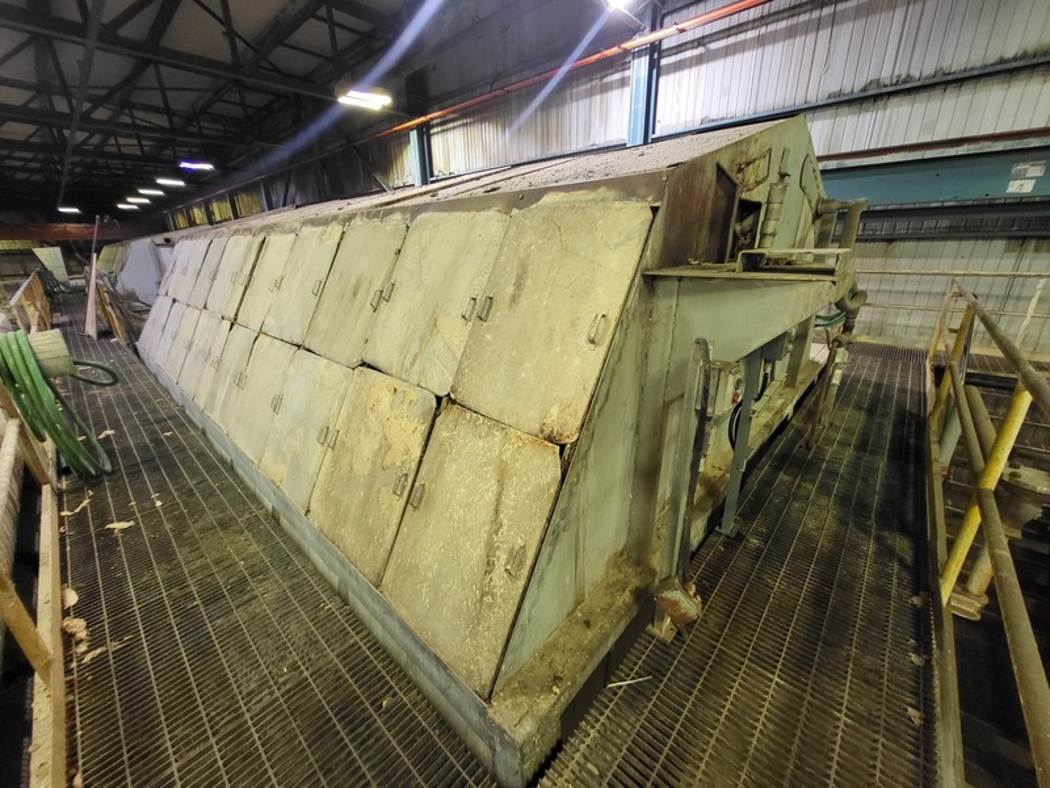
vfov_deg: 89.9
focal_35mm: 13
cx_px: 525
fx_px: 394
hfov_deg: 106.2
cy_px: 394
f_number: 2.2
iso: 320
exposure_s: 1/40
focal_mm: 1.74
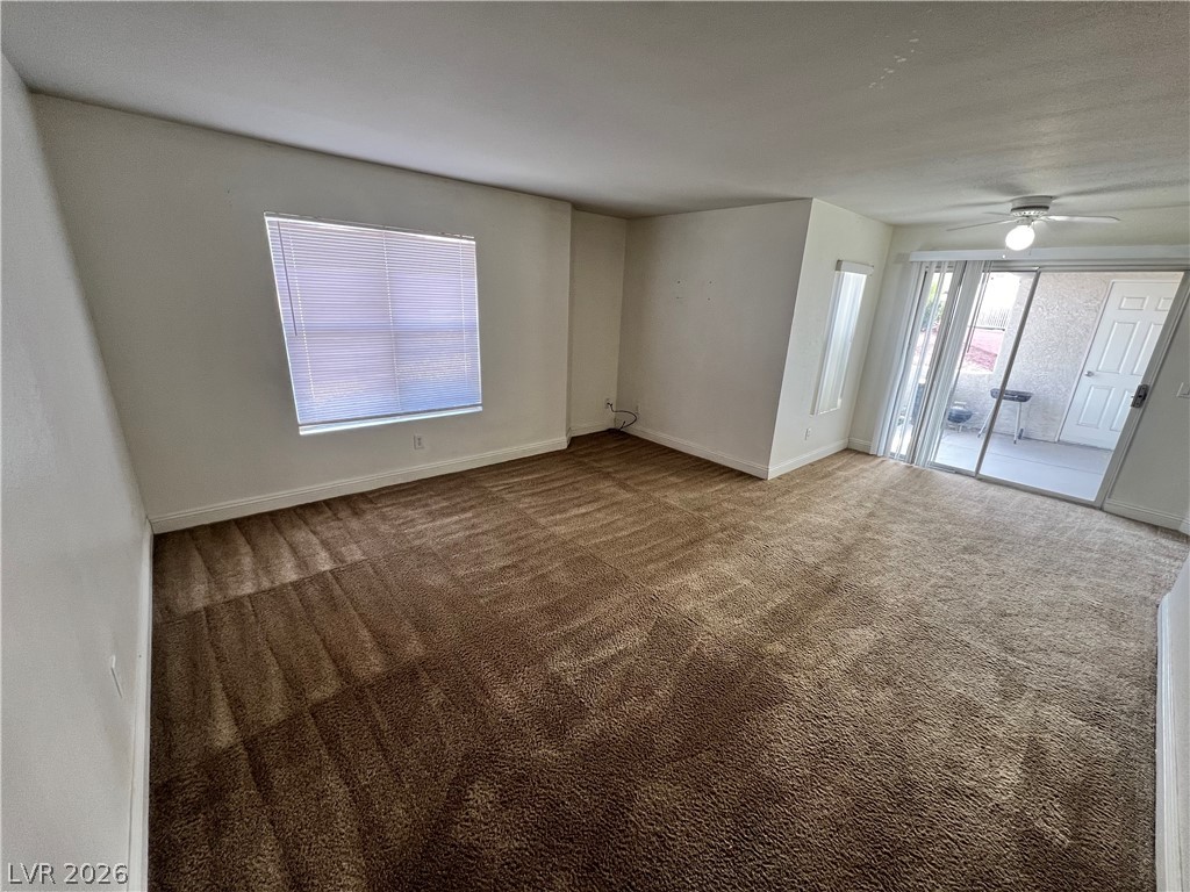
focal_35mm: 13
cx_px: 595
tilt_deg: -17.8
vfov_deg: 89.9
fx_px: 447
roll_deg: -2.6
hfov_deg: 106.2
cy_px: 446
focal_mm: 1.57
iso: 160
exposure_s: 1/120
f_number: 1.8
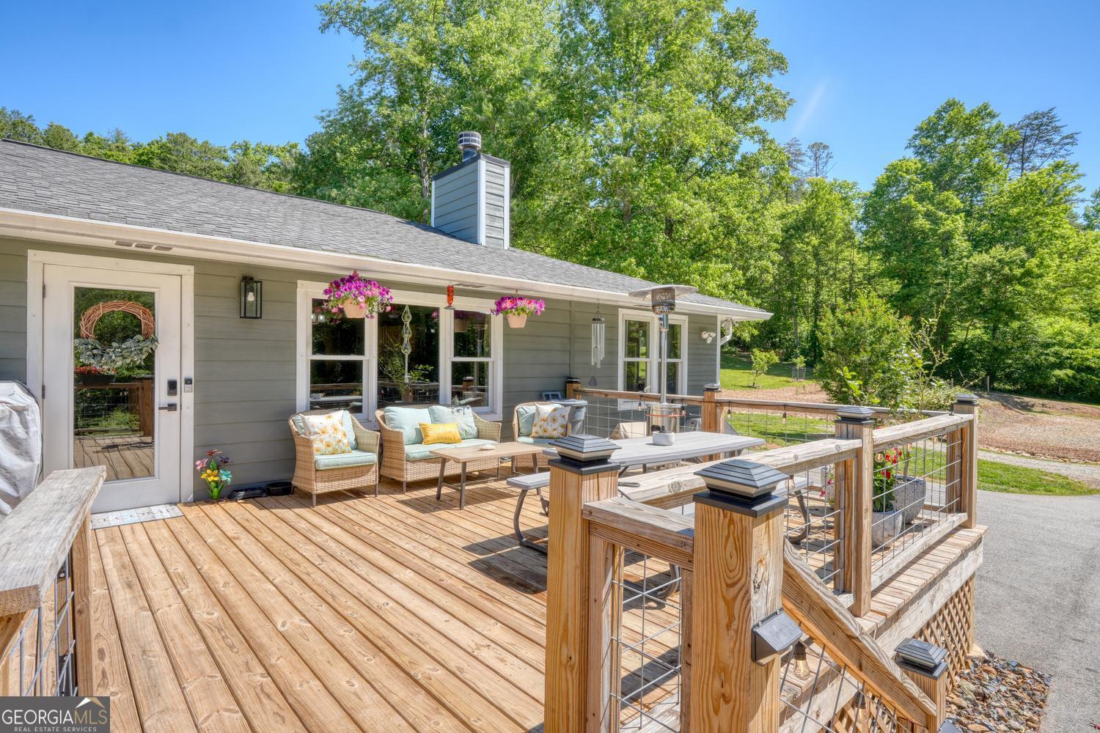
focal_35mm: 18
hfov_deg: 89.1
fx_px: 559
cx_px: 550
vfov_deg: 66.5
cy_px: 366
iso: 100
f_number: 9
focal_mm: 12.2
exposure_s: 1/20
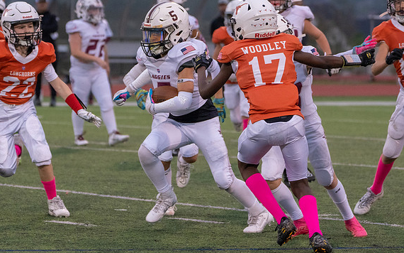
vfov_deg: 4.1
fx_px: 3512
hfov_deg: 6.6
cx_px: 213
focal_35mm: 319
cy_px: 132
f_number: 5.6
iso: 4000
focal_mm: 189
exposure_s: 1/1000
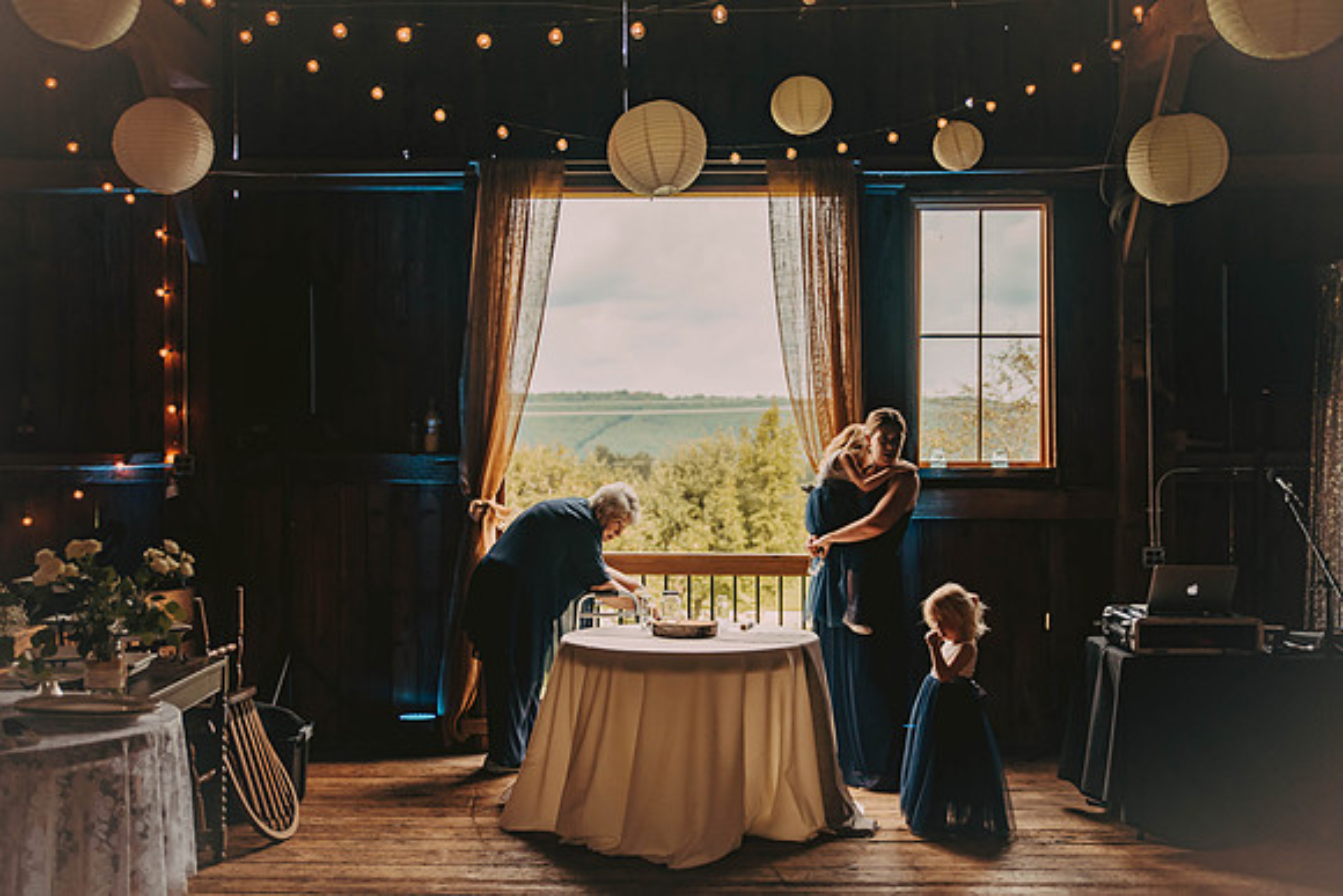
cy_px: 448
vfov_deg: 30.5
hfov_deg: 44.5
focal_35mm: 44
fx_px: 1642
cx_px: 672
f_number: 2.8
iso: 250
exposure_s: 1/1000
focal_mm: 44
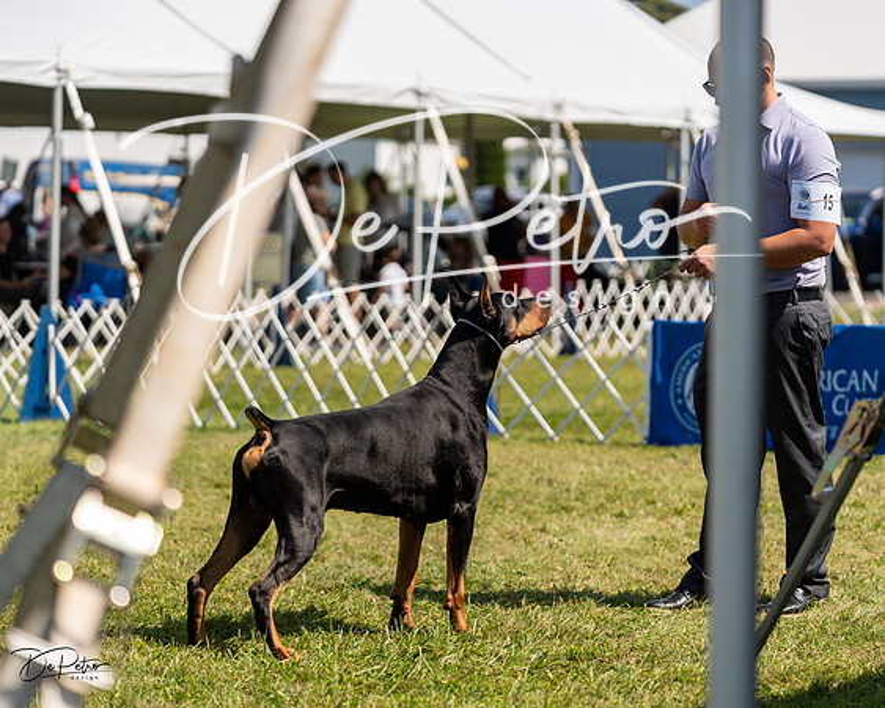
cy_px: 354
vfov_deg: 13.8
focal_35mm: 111
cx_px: 442
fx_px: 2919
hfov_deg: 17.2
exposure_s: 1/3200
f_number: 2.8
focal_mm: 99
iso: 200
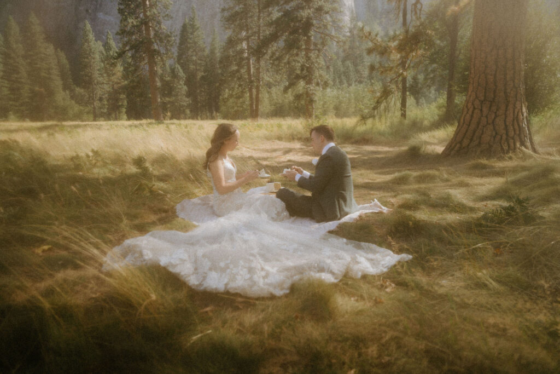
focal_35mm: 25
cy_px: 187
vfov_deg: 51.8
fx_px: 385
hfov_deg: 72.1
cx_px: 285
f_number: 2.8
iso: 64
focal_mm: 24
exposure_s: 1/320
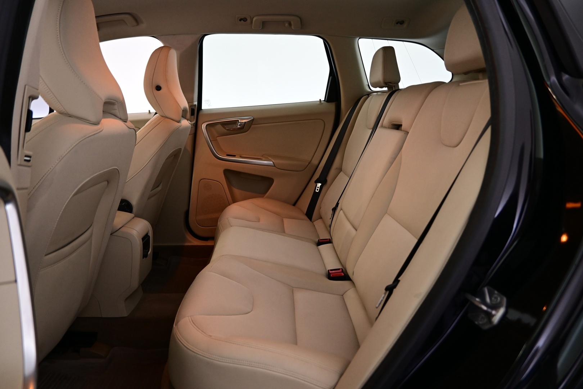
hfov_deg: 73.7
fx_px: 389
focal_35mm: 24
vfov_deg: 53.1
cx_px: 292
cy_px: 194
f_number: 3.5
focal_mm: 16
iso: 720
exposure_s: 1/25
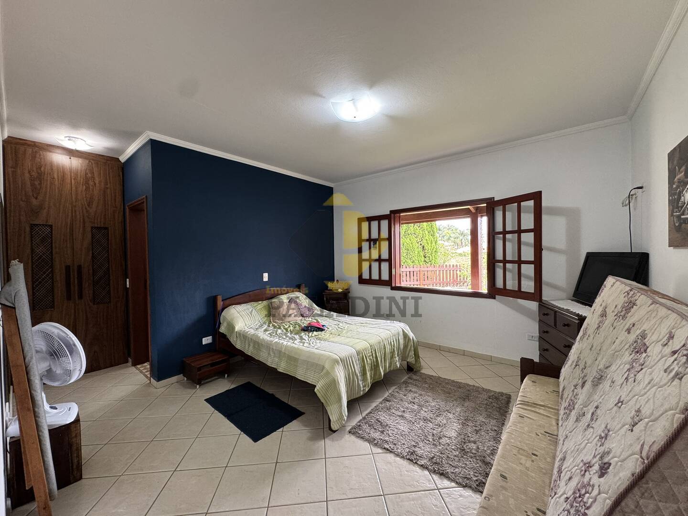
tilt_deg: -1.3
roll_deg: +1.0
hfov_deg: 102.1
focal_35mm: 14
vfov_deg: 85.7
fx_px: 278
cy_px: 258
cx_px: 344
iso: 200
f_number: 2.2
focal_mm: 2.22
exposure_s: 1/60
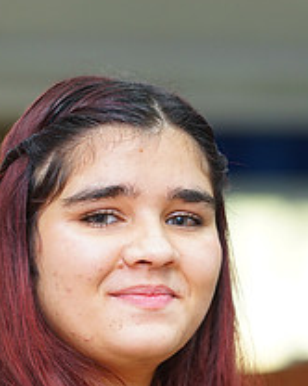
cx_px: 168
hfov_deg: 6.9
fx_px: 2545
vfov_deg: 8.5
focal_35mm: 223
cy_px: 512
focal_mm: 85
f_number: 2
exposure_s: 1/160
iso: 400
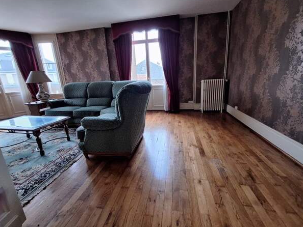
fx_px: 123
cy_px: 107
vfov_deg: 85.6
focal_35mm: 14
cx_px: 154
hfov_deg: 102.0
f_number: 2.2
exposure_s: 1/25
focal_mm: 1.74
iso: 400
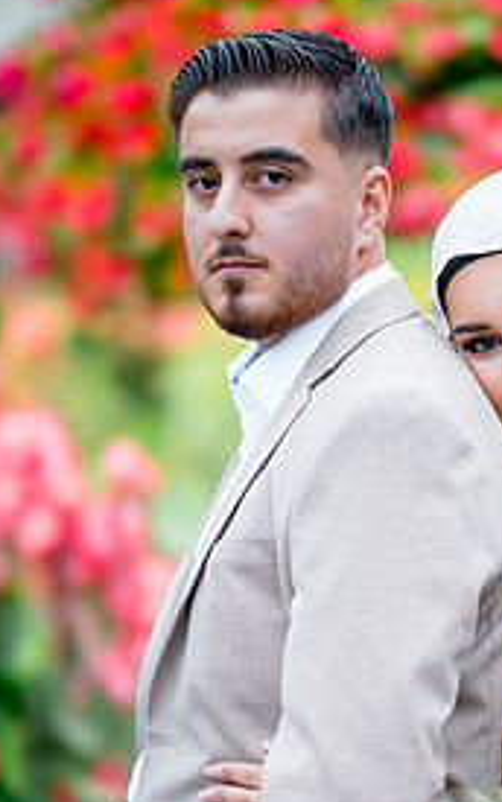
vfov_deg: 14.7
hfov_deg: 9.2
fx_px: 3107
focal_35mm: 142
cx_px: 426
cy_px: 612
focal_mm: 85
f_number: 1.4
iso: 100
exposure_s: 1/2000
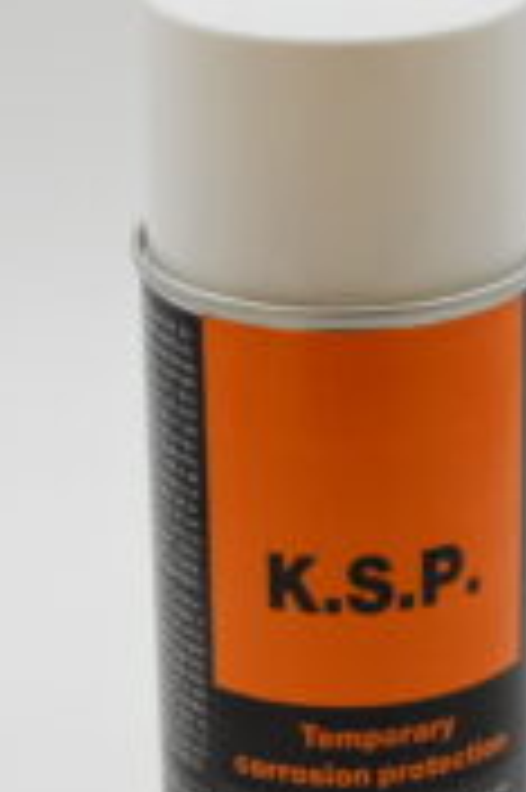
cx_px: 396
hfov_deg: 8.6
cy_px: 644
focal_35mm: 159
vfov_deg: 12.9
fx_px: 3485
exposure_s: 1/1600
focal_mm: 31
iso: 1600
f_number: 8
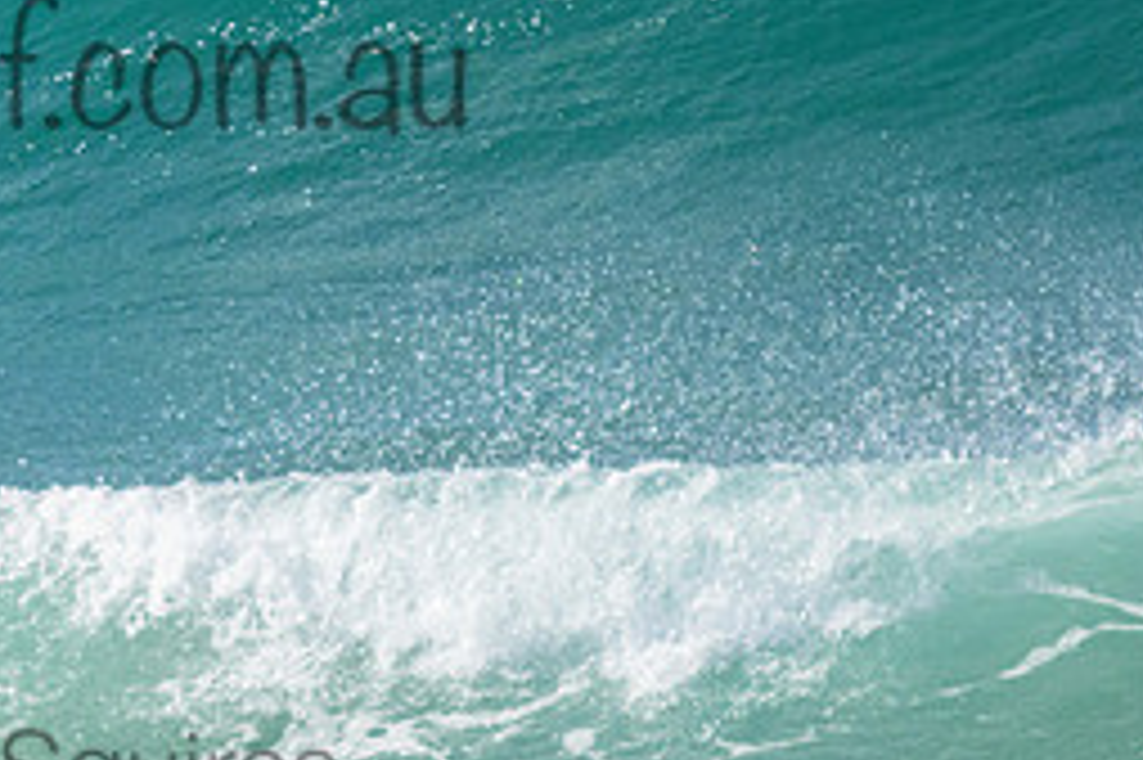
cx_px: -9
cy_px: 25
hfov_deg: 1.1
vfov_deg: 0.8
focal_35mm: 1829
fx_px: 58031
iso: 3600
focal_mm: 800
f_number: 11
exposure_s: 1/1600
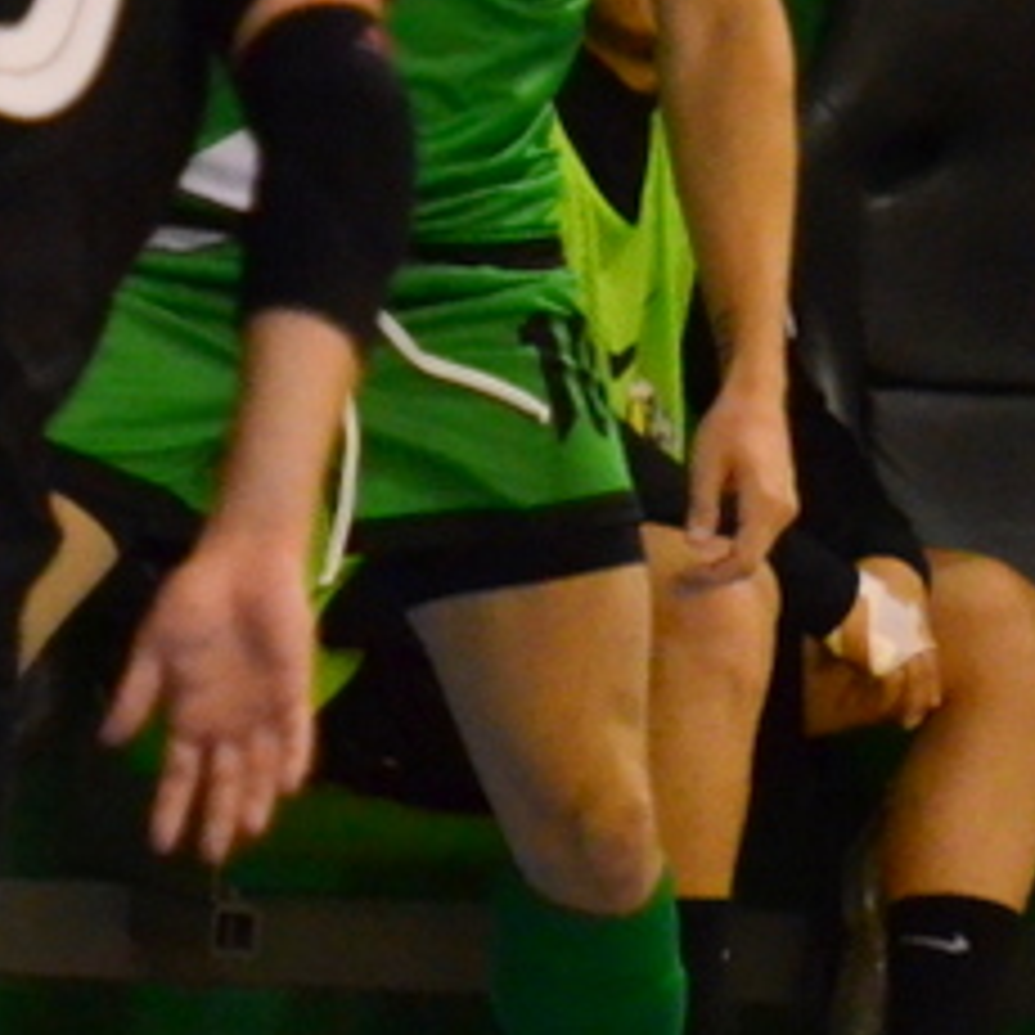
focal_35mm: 928
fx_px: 31392
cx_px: 526
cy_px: 421
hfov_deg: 1.9
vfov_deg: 1.9
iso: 4000
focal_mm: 140
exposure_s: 1/1000
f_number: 2.8
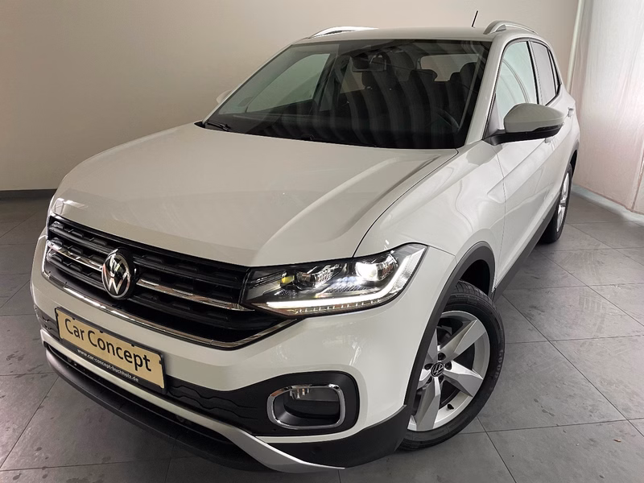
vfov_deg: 53.1
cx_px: 322
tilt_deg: -20.5
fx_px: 484
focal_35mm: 26
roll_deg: +0.2
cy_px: 242
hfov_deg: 67.3
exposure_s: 1/60
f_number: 1.6
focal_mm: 4.2
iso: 160
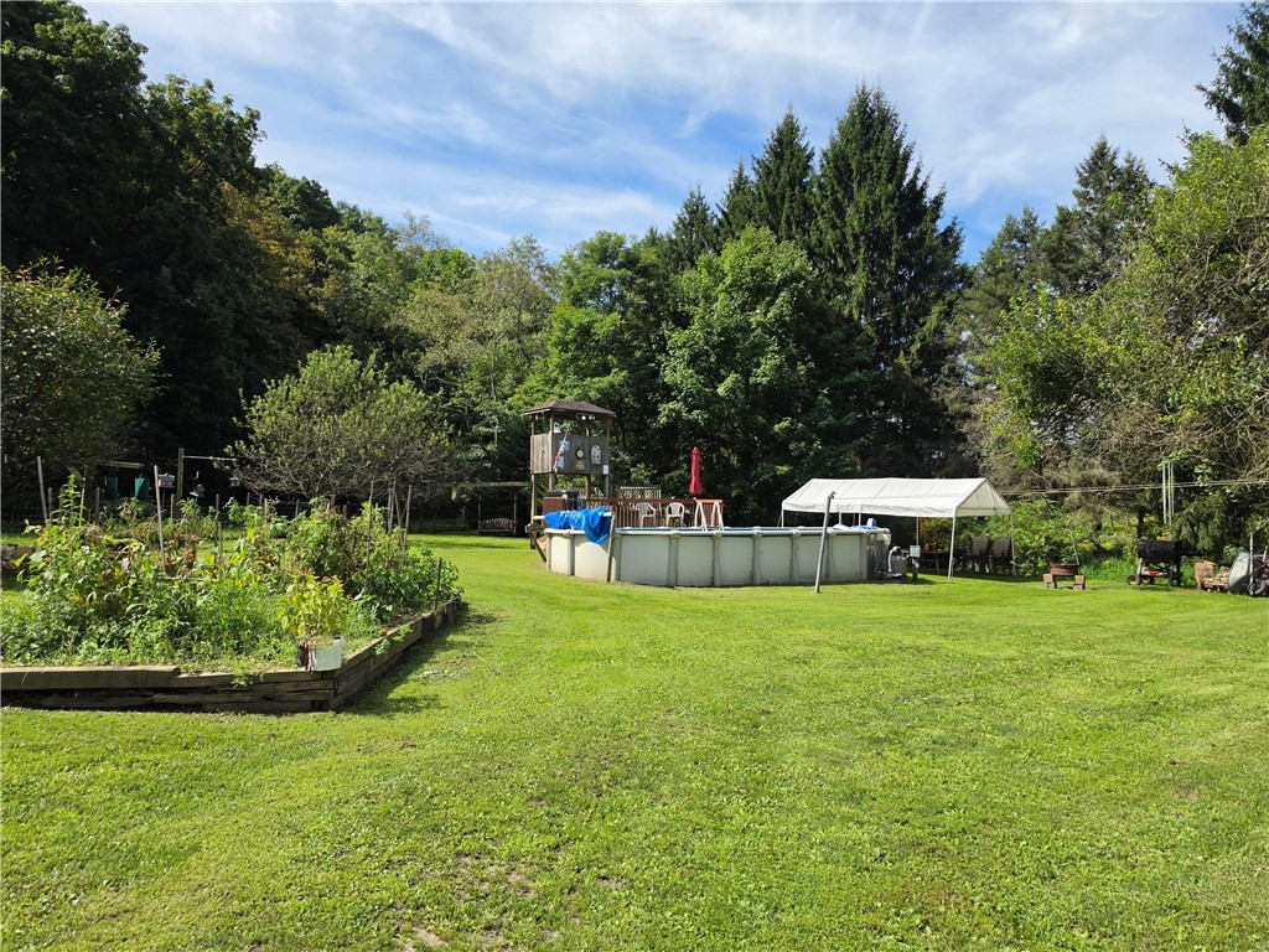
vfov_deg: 58.9
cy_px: 476
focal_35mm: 23
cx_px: 634
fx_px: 843
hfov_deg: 73.9
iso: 64
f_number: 1.4
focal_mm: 6.5
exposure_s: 1/6571
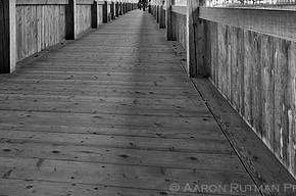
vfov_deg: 33.7
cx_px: 93
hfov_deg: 52.0
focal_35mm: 36
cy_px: 2
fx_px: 295
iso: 200
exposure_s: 1/100
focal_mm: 12
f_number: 5
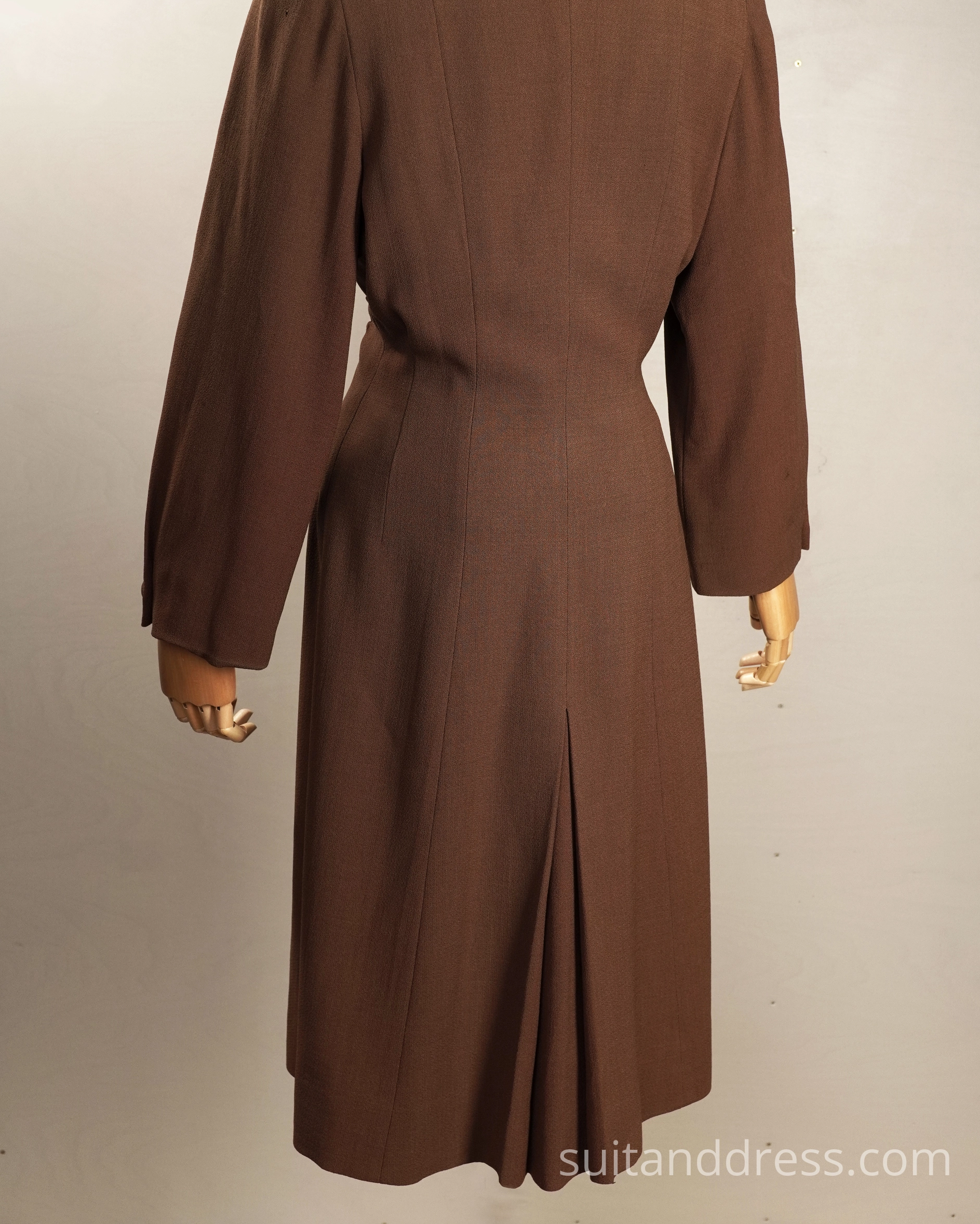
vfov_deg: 34.0
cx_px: 495
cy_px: 482
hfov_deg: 27.6
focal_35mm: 55
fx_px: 1994
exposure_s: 1/80
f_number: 5.6
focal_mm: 32
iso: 400
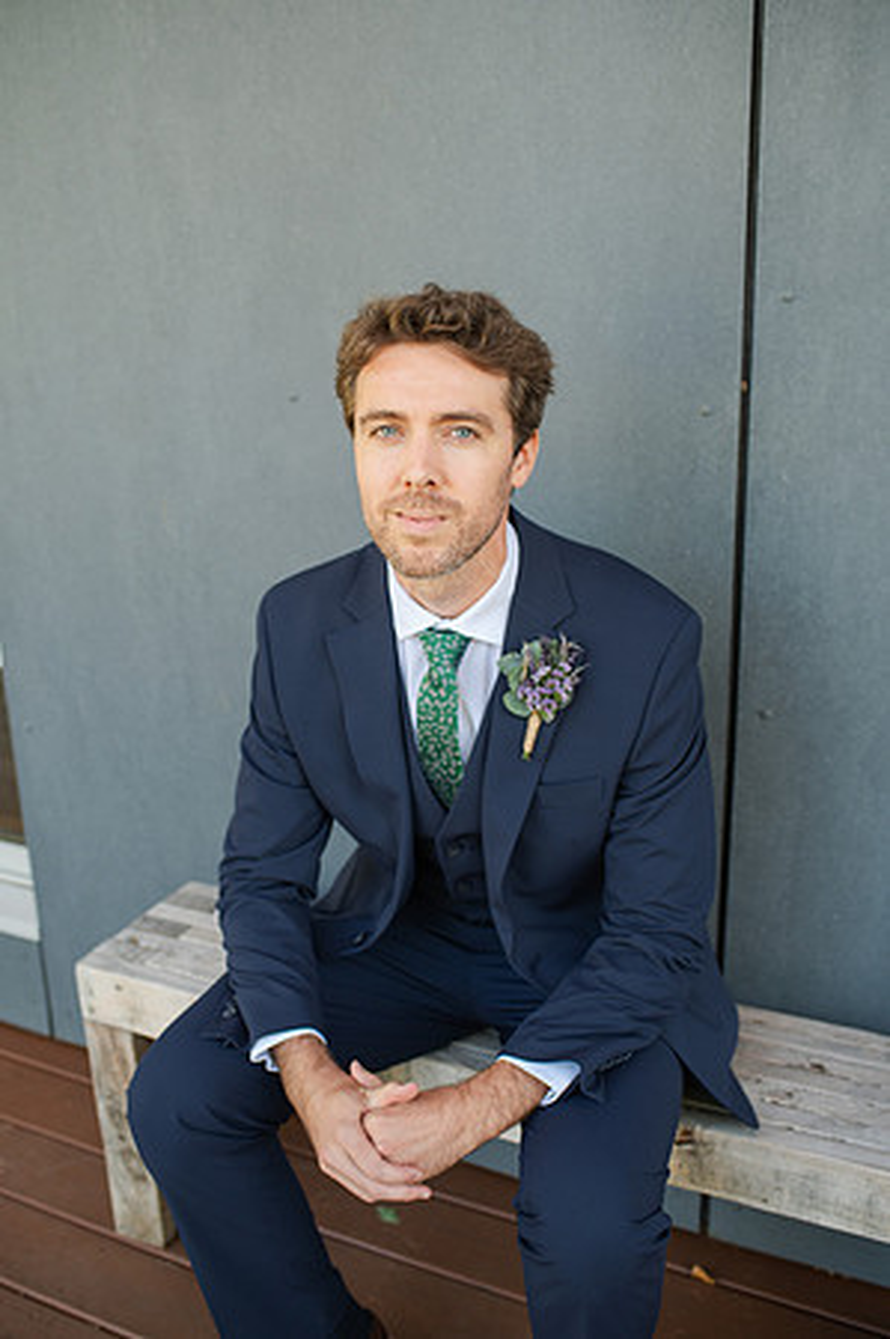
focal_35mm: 35
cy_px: 670
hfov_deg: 37.8
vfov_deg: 54.5
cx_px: 445
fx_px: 1301
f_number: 3.2
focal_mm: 35
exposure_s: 1/320
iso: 400
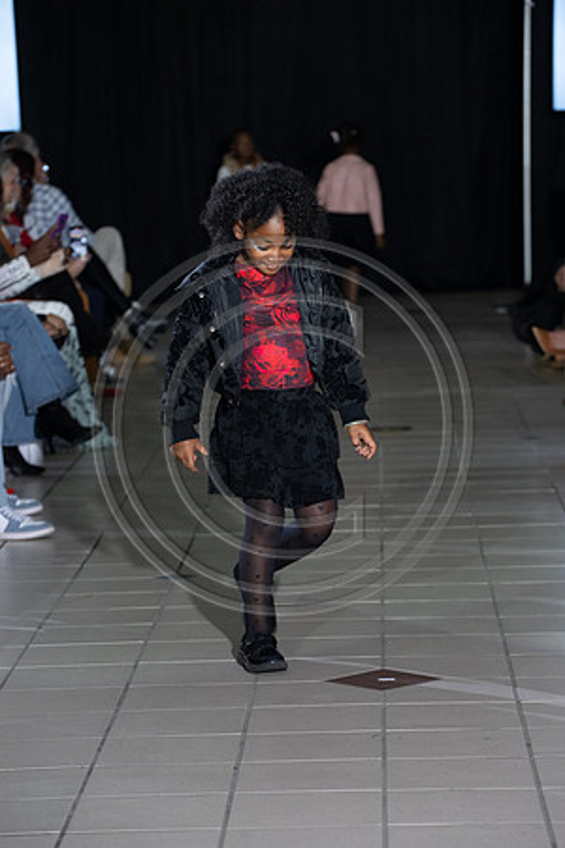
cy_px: 424
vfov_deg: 15.2
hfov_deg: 10.2
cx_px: 282
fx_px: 3178
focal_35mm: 135
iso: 1250
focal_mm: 135
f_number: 5
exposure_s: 1/160
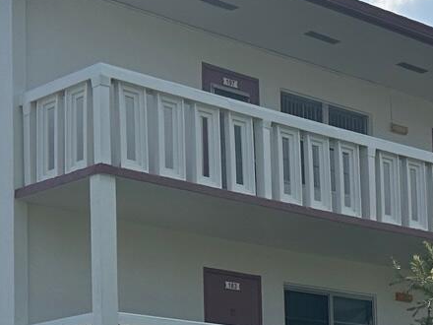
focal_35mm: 110
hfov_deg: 17.9
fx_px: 1376
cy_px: 367
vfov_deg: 13.2
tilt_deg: +5.4
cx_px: 219
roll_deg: +0.8
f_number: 1.78
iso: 80
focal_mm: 6.86
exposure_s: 1/18519
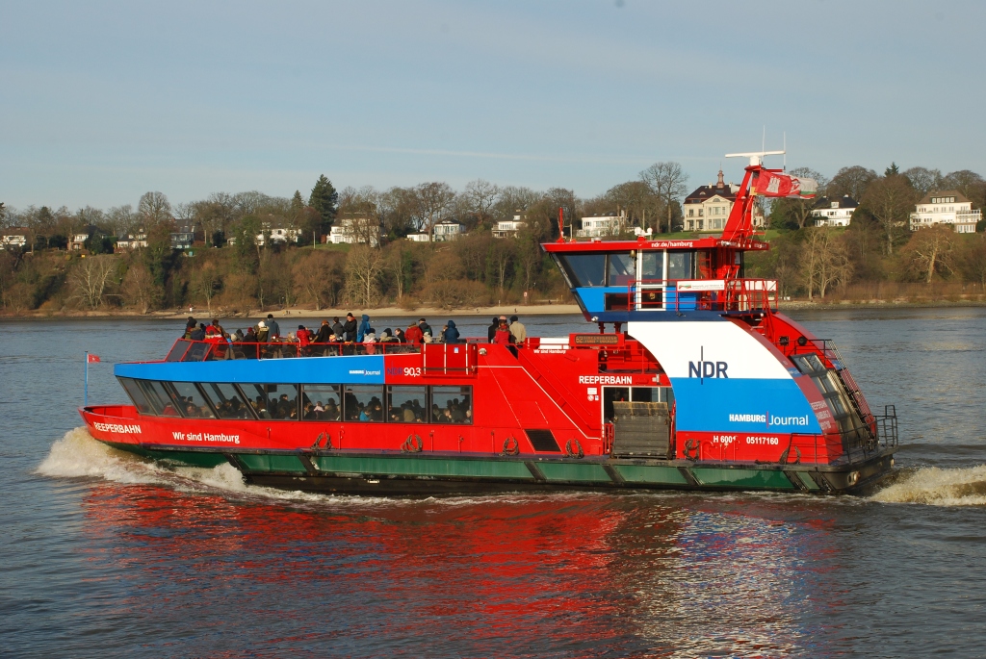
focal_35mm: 60
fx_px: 1645
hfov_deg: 33.4
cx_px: 493
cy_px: 330
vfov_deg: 22.7
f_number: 10
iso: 200
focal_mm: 40
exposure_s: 1/250
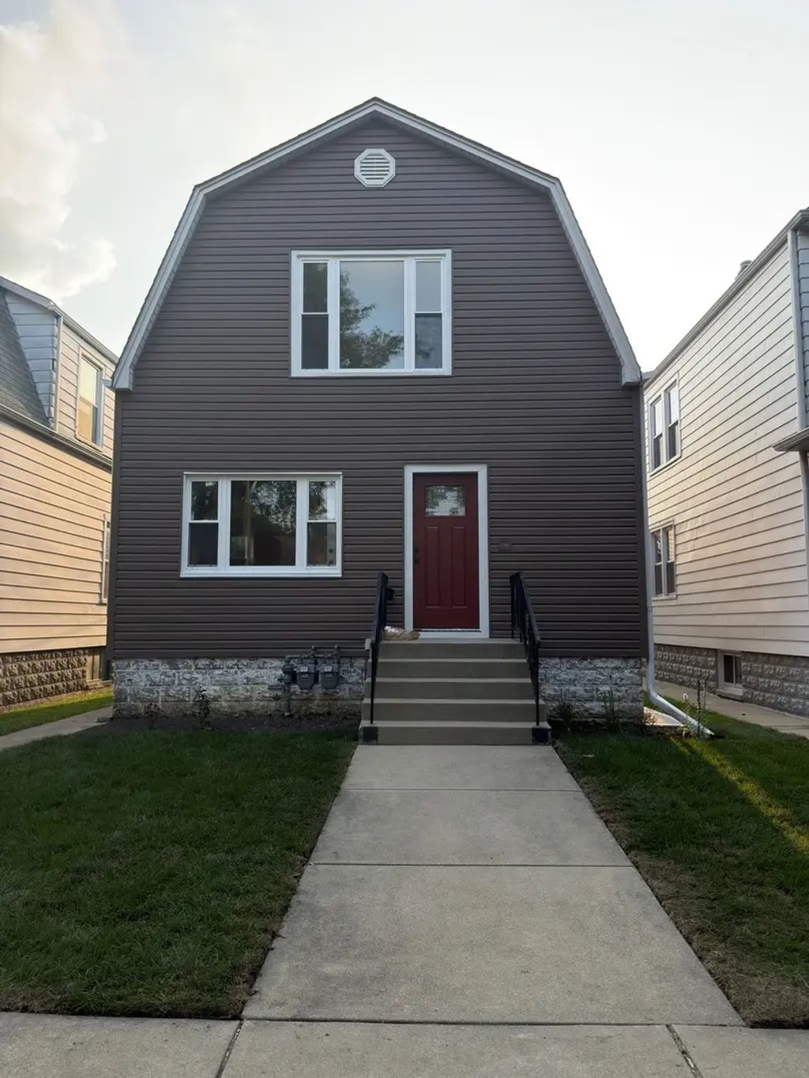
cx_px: 404
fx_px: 748
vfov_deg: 71.6
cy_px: 539
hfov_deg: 56.8
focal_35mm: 24
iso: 64
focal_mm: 6.76
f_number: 1.78
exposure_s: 1/1148
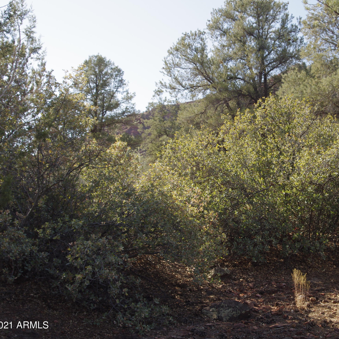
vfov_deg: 31.6
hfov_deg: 31.2
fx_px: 598
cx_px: 249
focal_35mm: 54
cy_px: 170
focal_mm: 28
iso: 640
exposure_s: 1/160
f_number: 6.3
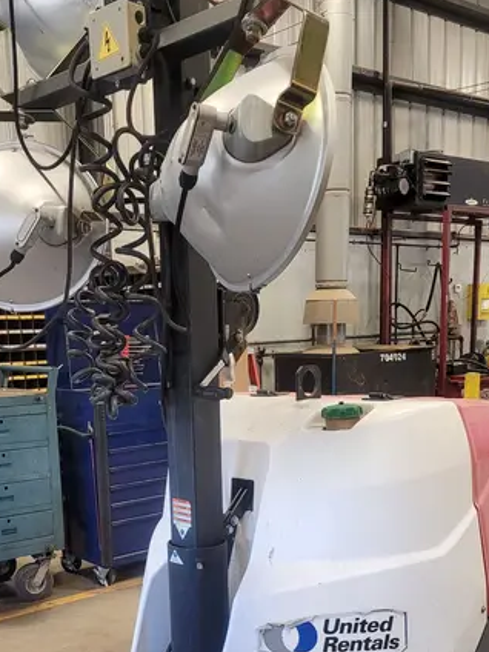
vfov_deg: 41.0
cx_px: 221
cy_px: 481
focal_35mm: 45
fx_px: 848
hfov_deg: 32.2
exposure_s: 1/120
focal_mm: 5.4
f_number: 1.8
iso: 320
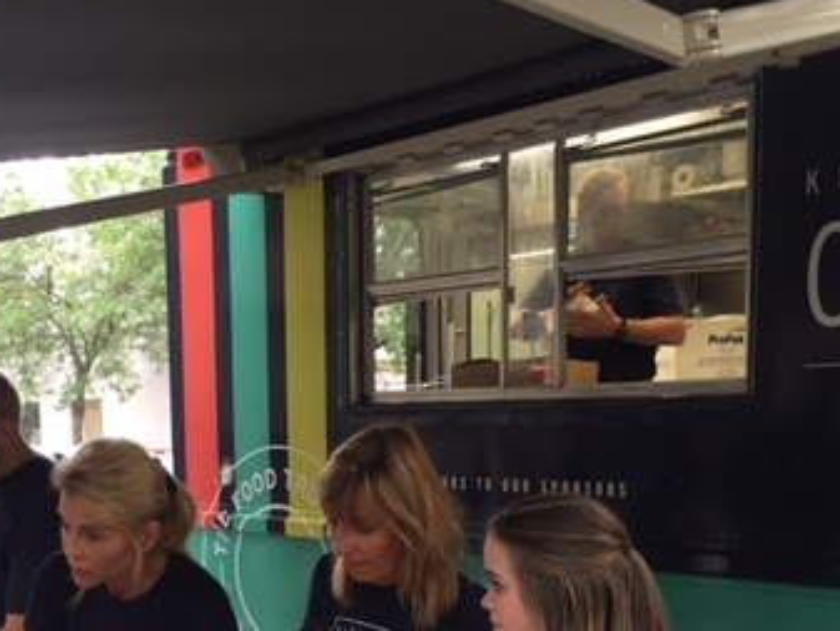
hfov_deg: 34.4
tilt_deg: -5.6
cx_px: 244
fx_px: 1335
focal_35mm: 55
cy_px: 591
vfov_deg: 25.6
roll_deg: +2.3
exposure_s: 1/30
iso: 32
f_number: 2.2
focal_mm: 4.15
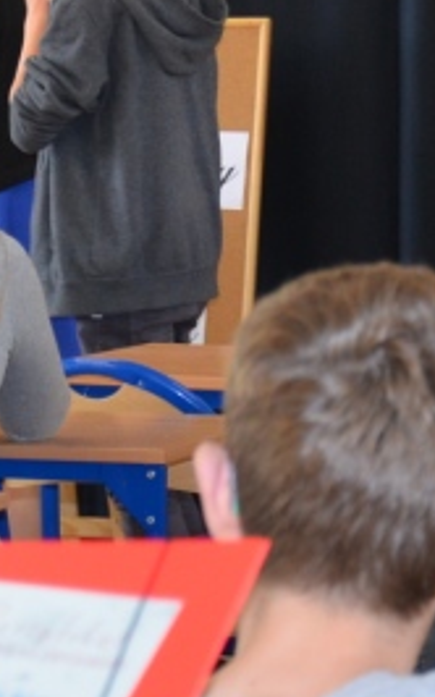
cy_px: -47
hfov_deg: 4.9
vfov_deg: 7.9
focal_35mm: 264
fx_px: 5012
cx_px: -422
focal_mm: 45
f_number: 4.8
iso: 640
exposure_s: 1/60
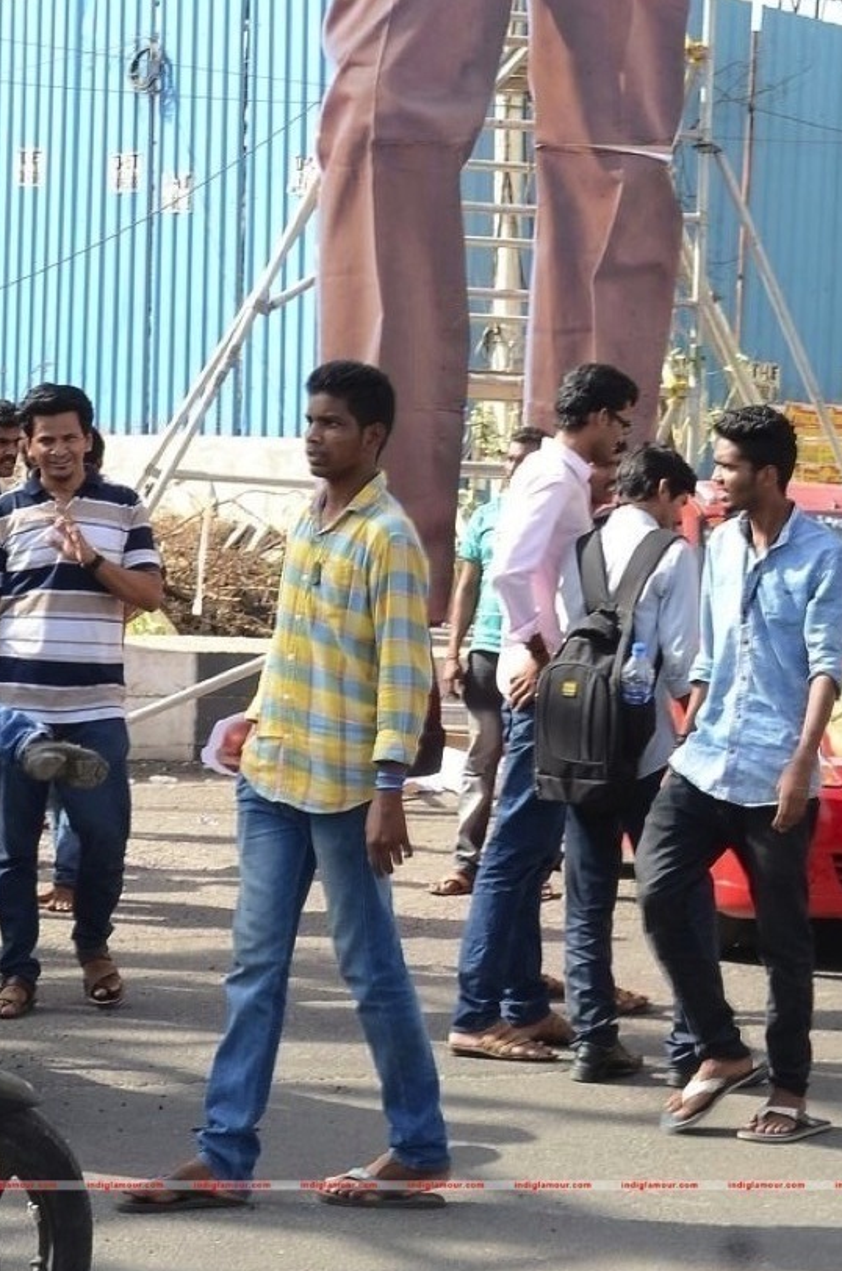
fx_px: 3770
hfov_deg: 12.7
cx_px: 659
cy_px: -38
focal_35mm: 107
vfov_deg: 18.6
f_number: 7.1
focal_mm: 32
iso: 250
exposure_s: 1/125
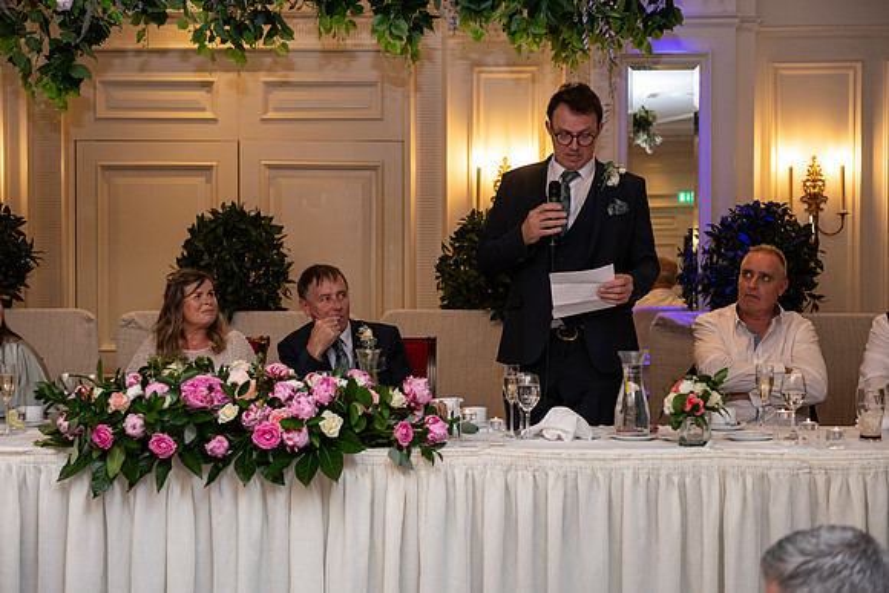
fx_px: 1433
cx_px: 444
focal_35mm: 58
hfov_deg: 34.5
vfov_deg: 23.4
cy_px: 296
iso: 640
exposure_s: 1/160
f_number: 3.5
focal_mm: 58
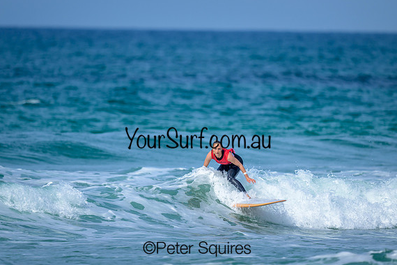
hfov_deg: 2.5
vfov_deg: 1.7
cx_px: 197
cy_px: 132
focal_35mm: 814
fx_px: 8976
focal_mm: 800
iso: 220
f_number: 6.3
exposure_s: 1/2000
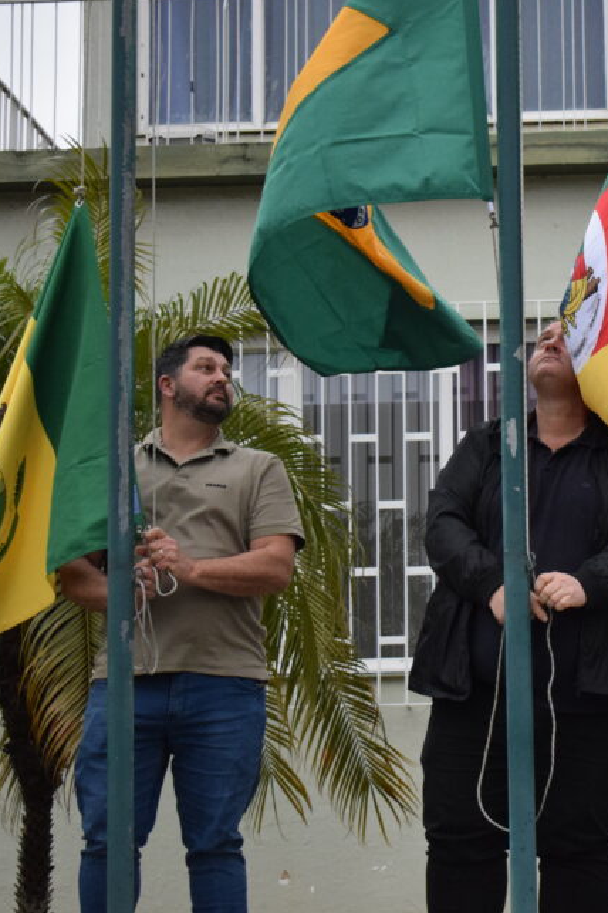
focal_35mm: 91
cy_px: 480
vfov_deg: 22.4
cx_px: 675
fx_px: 2305
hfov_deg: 14.7
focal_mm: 38
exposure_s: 1/500
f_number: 4.8
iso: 2500
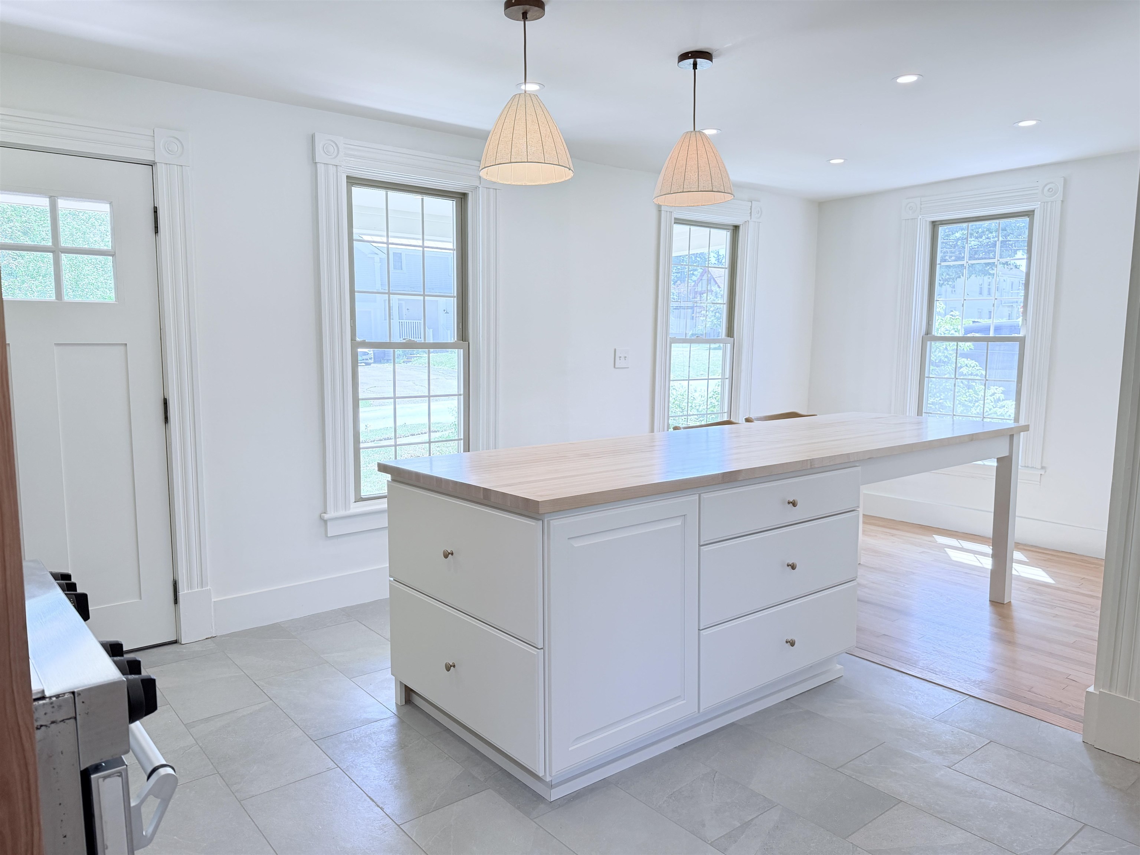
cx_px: 570
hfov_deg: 71.6
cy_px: 428
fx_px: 790
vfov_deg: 56.8
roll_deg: +1.0
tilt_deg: -6.2
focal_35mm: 24
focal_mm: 6.76
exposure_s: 1/210
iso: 125
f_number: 1.78
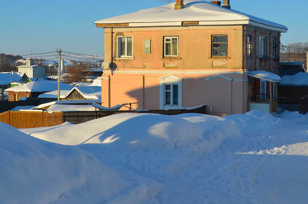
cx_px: 157
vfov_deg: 19.3
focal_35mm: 70
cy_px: 84
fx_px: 598
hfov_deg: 28.9
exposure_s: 1/320
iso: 100
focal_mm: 32
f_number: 9
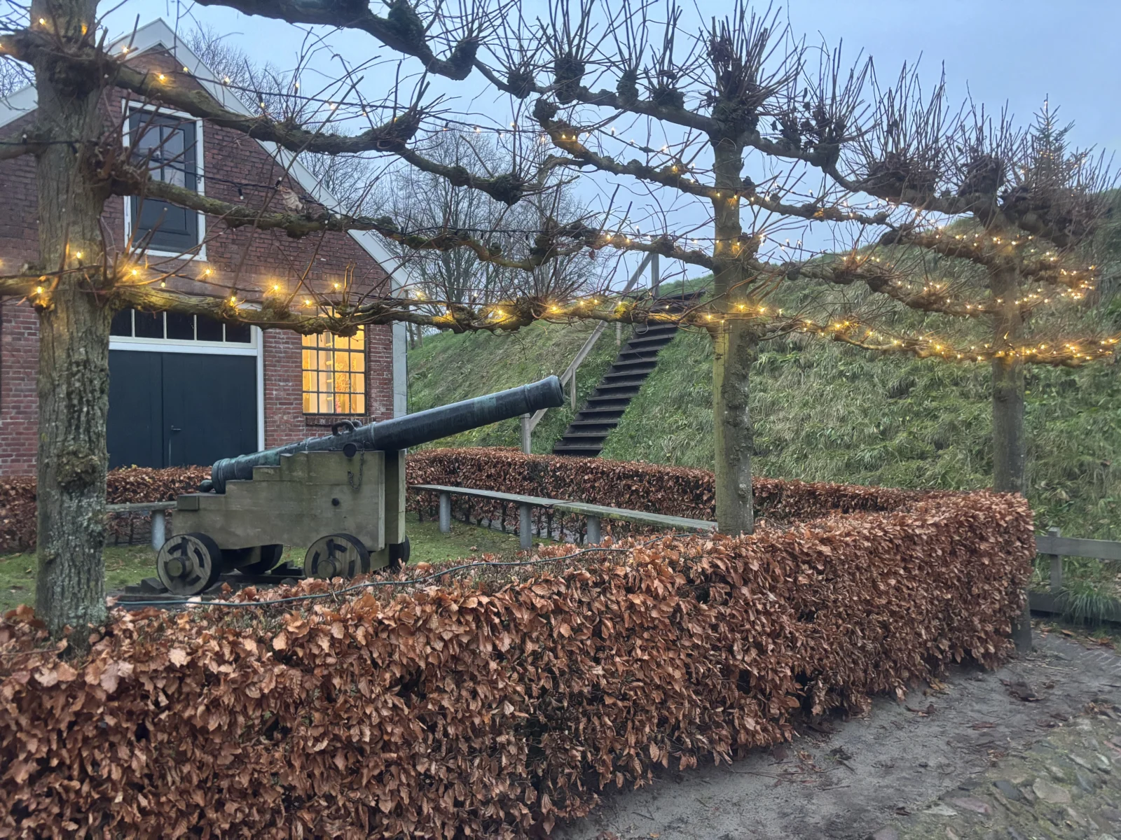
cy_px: 420
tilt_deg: +3.0
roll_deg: +1.2
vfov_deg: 53.1
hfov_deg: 67.3
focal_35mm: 26
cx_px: 560
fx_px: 842
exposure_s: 1/33
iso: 400
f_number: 1.6
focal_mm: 5.96
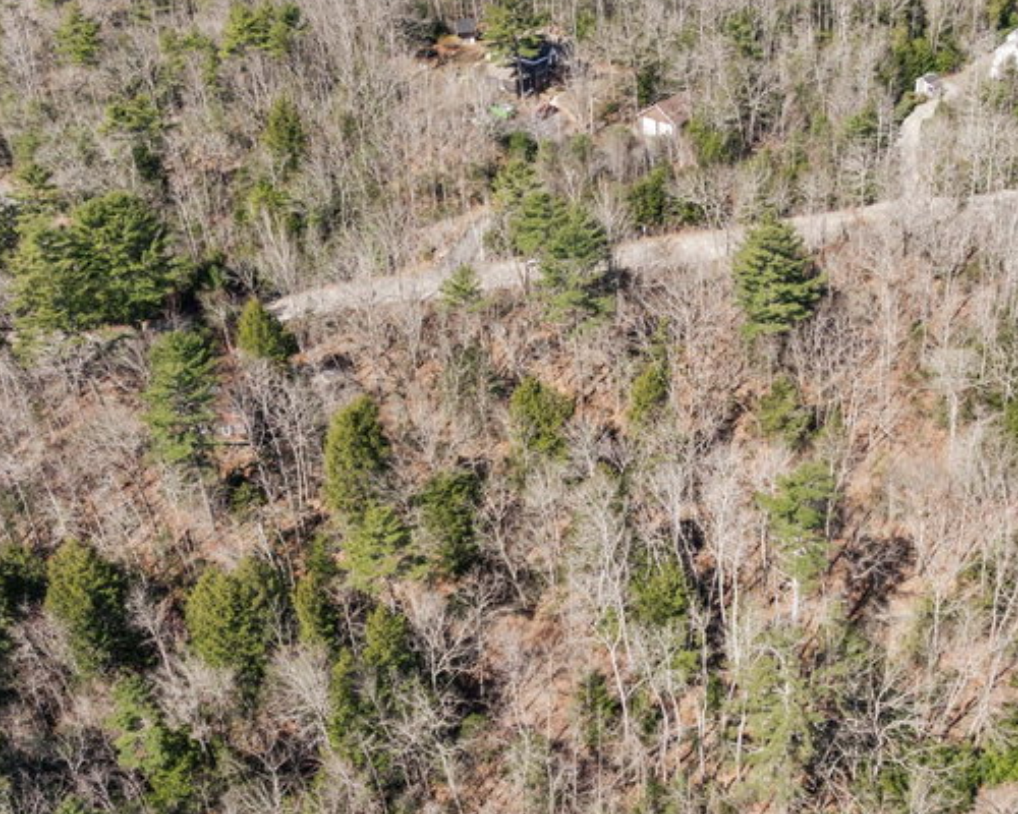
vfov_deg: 31.4
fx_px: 1446
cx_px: 641
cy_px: 490
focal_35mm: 48
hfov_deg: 38.5
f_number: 2.8
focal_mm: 12.29
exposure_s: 1/1600
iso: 100
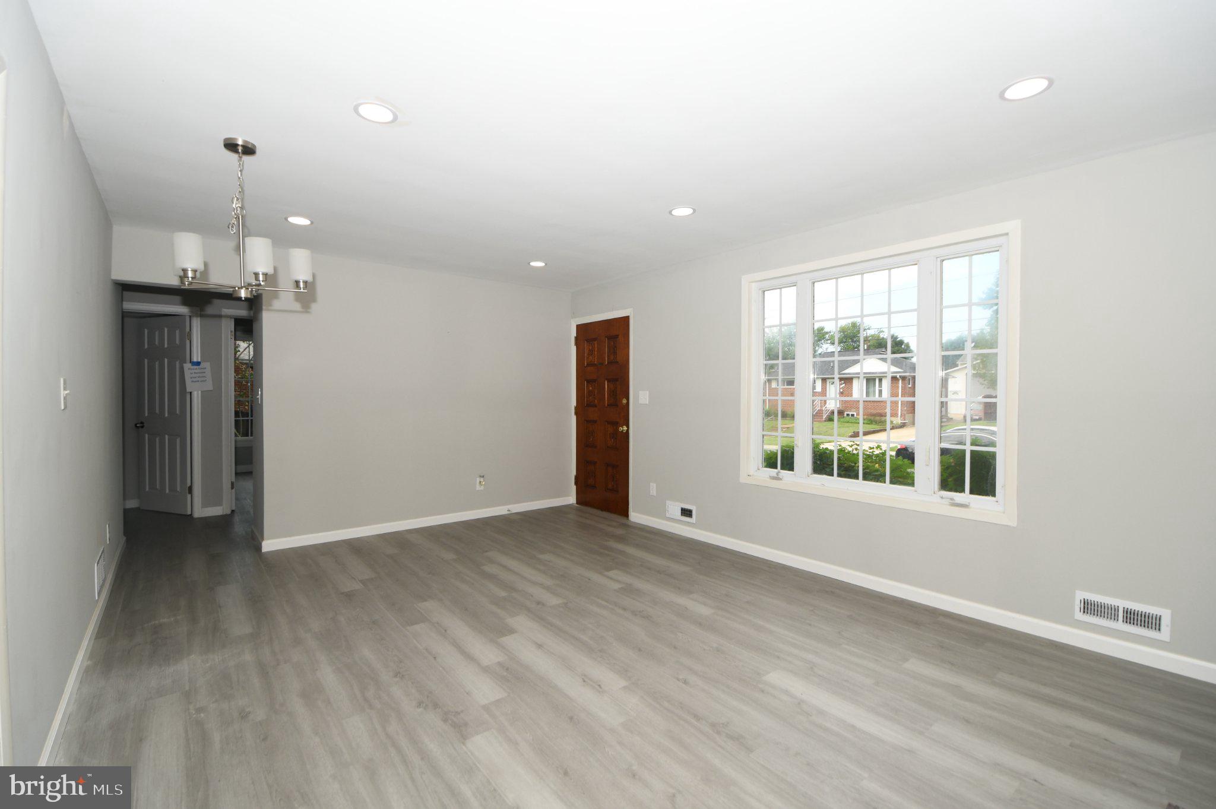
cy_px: 404
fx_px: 506
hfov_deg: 100.4
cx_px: 608
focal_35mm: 15
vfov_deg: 77.3
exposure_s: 1/250
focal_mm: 10
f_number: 5.6
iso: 200
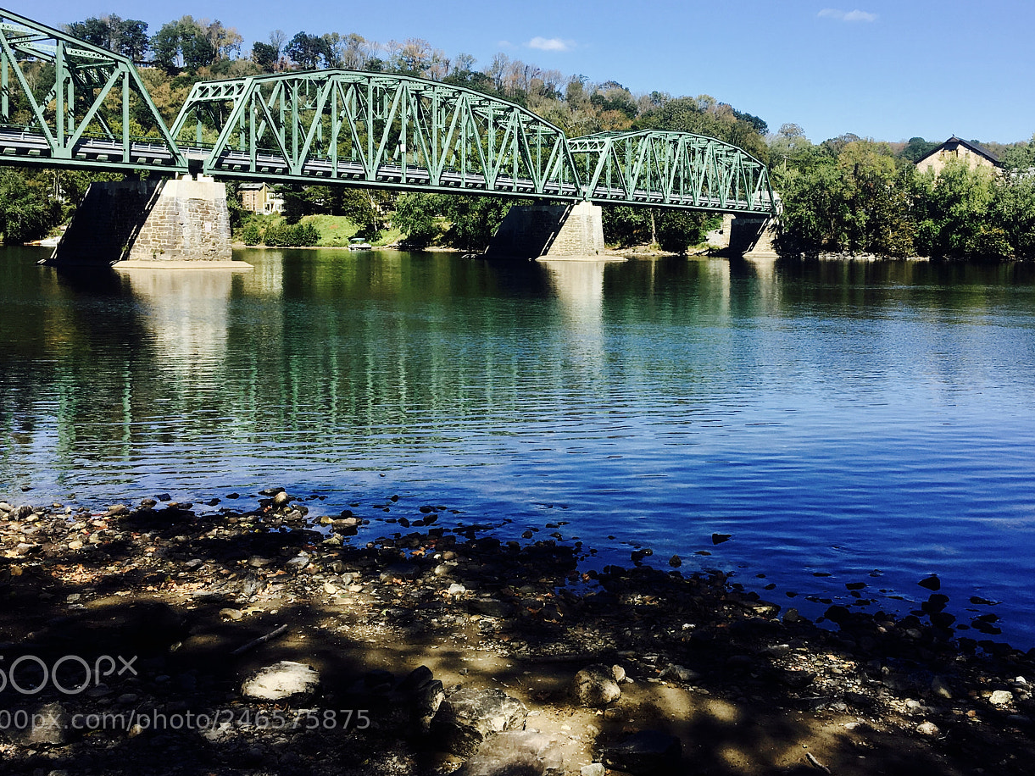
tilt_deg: -1.0
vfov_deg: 37.4
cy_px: 278
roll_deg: -0.6
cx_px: 605
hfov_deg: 48.8
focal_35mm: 38
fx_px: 1136
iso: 25
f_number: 2.2
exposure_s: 1/1148
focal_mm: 4.15
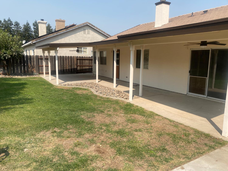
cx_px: 114
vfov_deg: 53.1
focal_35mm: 26
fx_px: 171
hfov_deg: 67.3
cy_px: 86
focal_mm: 4.25
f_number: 1.8
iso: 32
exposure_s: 1/2755
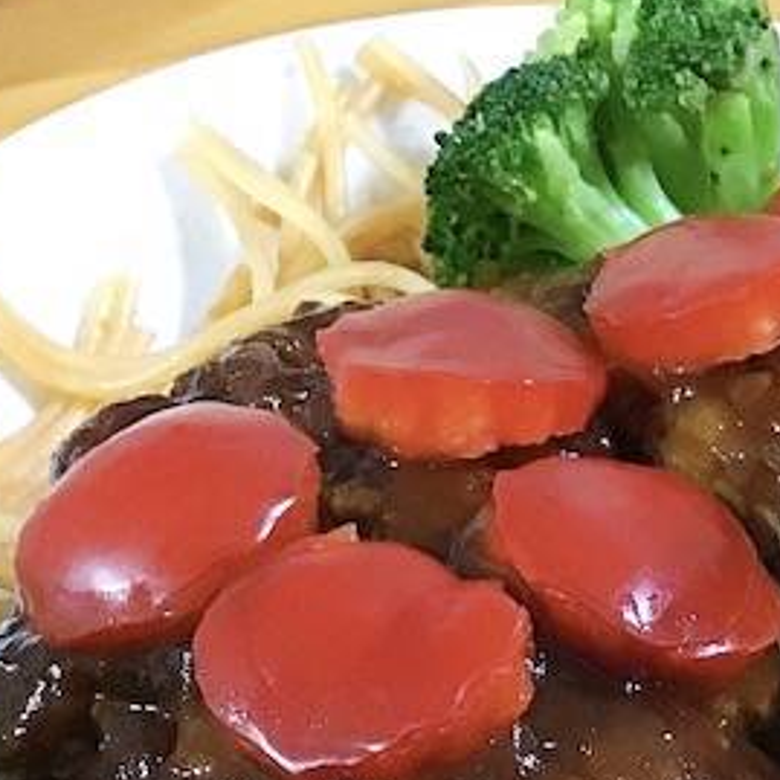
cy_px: 902
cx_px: 792
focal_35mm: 88
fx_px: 2243
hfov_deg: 19.1
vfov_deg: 18.8
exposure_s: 1/17
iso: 400
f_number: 2.4
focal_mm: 3.3
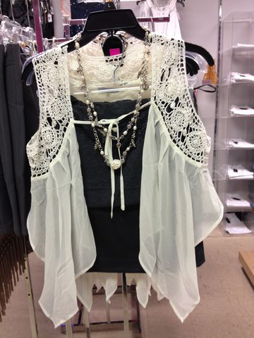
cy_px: 169
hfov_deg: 40.7
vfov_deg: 52.6
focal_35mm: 35
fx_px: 342
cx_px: 127
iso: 80
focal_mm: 4.28
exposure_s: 1/20
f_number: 2.4
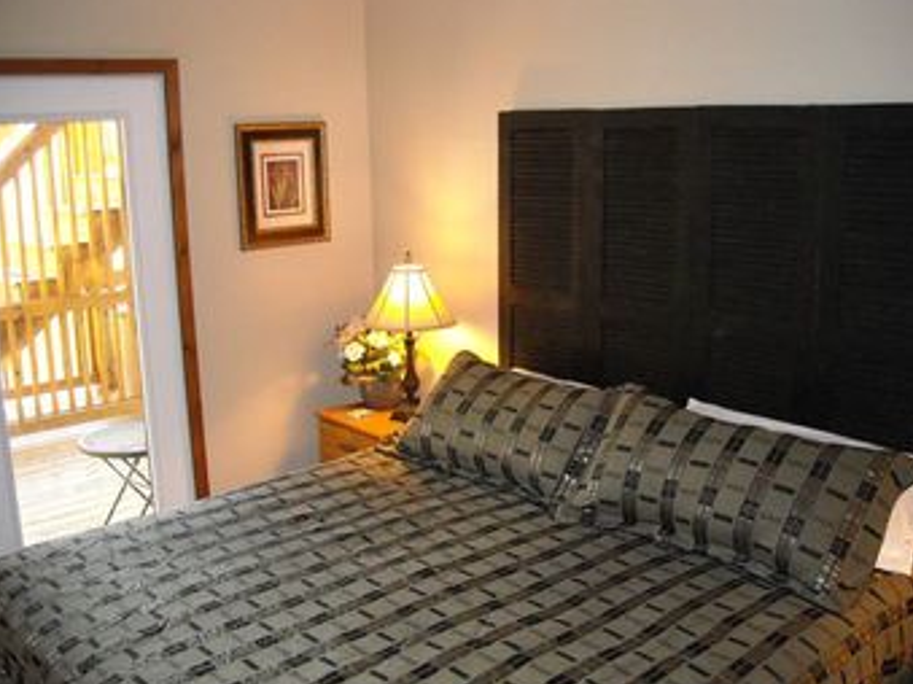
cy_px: 355
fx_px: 1002
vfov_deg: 37.7
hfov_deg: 49.0
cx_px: 474
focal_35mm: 38
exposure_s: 1/60
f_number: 2.8
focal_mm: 5.7
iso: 400
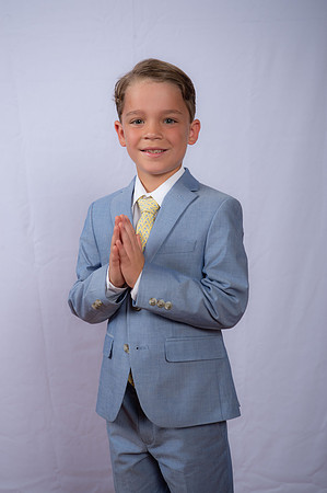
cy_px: 246
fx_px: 901
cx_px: 164
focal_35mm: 66
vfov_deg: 30.5
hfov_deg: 20.6
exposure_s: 1/160
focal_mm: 66
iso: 250
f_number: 8
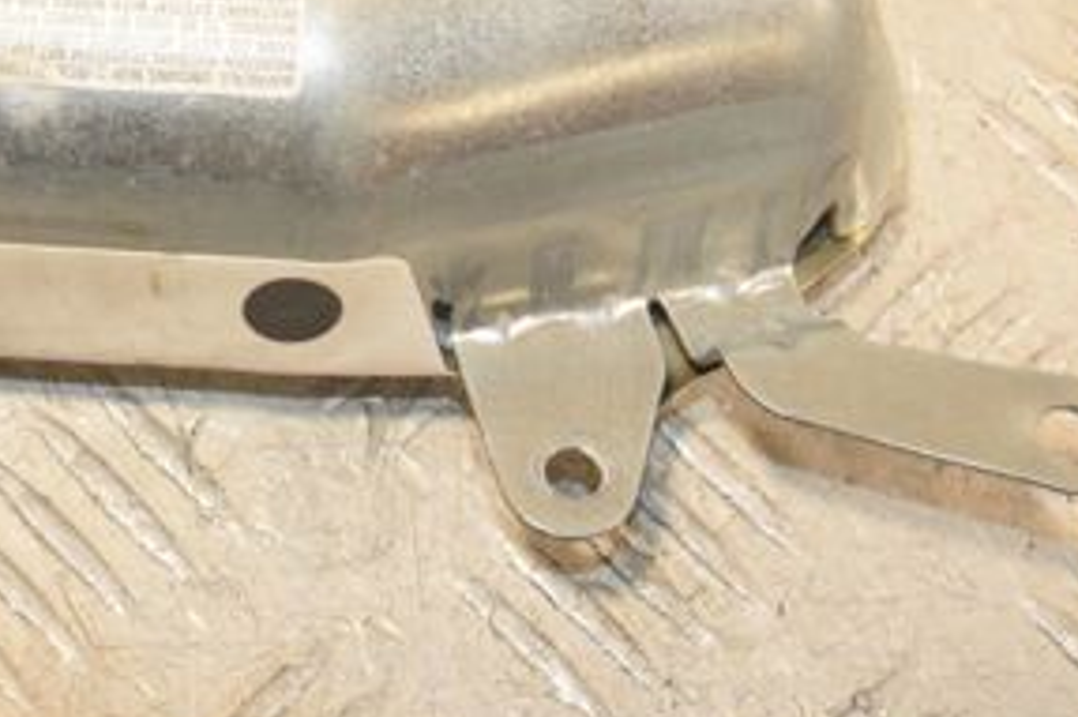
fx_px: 3505
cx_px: 105
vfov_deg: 11.6
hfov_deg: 17.2
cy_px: 4
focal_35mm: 117
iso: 1600
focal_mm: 35
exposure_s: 1/200
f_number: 9
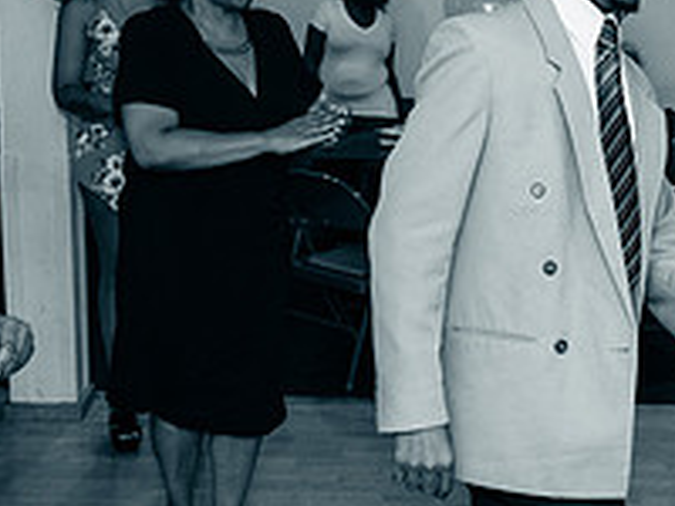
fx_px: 1306
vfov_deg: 21.9
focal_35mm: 67
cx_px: 570
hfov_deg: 28.2
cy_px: 305
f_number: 3.5
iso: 2000
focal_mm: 24
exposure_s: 1/400
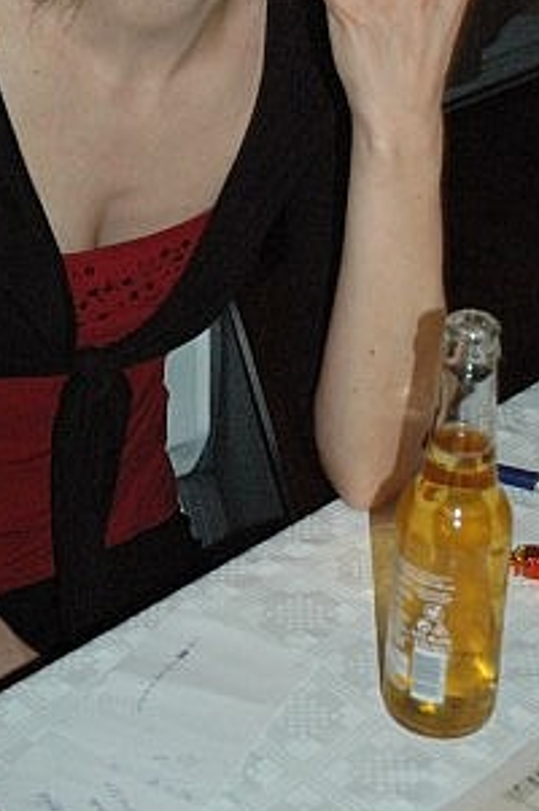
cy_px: 148
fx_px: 2093
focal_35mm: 93
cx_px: 245
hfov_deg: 14.7
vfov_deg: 21.6
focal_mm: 31
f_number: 5
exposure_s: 1/60
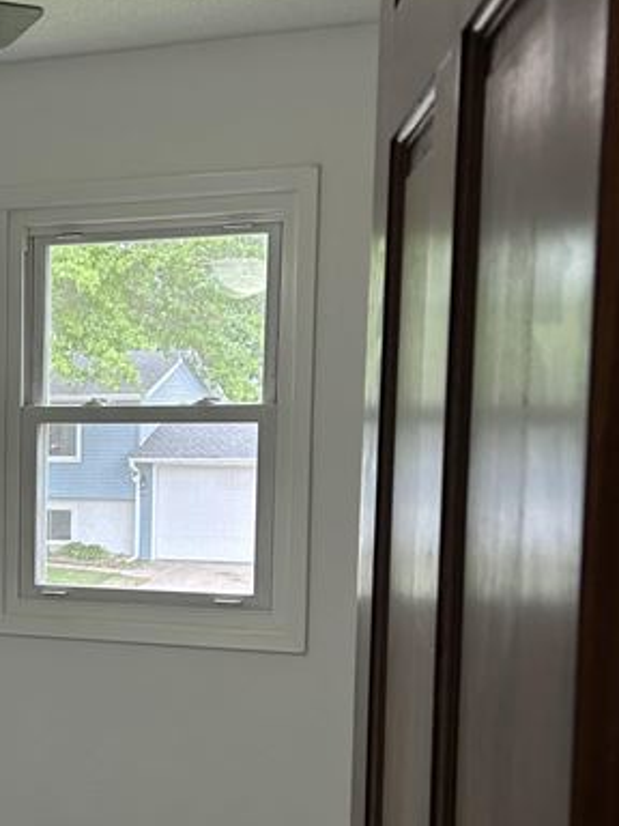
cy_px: 589
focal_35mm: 65
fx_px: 1550
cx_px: -69
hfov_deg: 21.4
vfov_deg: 29.5
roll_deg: +0.8
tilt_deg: -3.7
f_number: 1.5
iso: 125
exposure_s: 1/120
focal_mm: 5.7
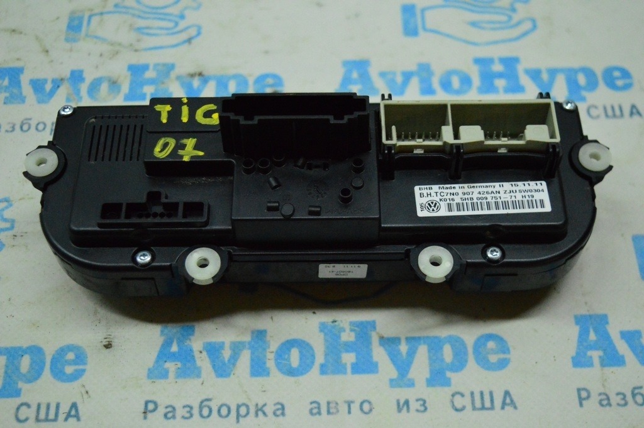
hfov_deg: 37.9
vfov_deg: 25.7
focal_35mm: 52
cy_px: 214
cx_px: 322
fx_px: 938
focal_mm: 35
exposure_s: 1/1000
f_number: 4.5
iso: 6400
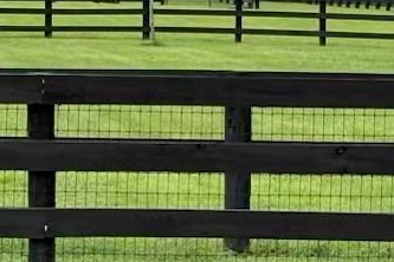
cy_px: -17
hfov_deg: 7.9
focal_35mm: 260
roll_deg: -0.3
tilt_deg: -1.3
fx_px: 2845
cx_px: 45
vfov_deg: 5.3
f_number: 1.6
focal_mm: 5.96
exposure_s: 1/2141
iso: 32
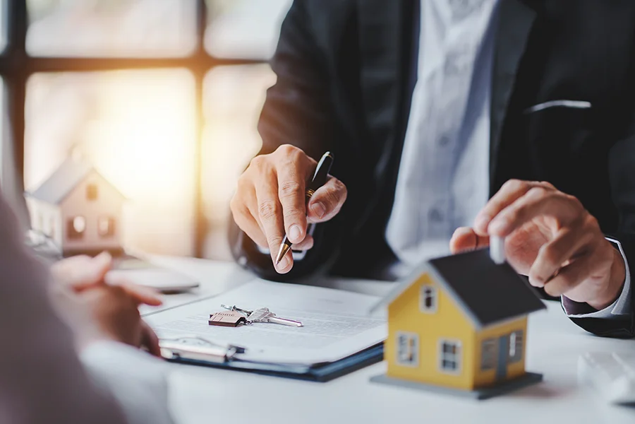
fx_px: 1499
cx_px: 318
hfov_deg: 23.9
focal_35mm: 85
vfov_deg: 16.1
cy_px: 212
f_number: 2.2
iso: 125
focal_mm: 85
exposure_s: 1/250
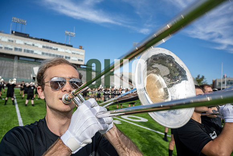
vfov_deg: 53.2
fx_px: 155
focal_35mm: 24
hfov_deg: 73.7
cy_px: 78
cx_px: 116
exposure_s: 1/250
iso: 40
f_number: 4.5
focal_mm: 24
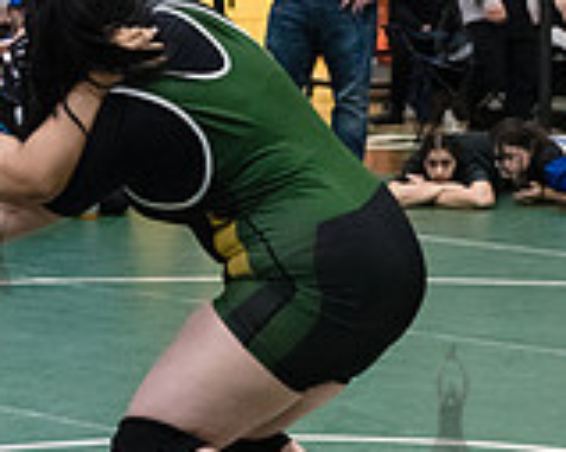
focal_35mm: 171
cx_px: -11
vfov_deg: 9.0
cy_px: 233
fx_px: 2863
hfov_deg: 11.2
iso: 8000
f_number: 3.2
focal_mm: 50
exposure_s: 1/640
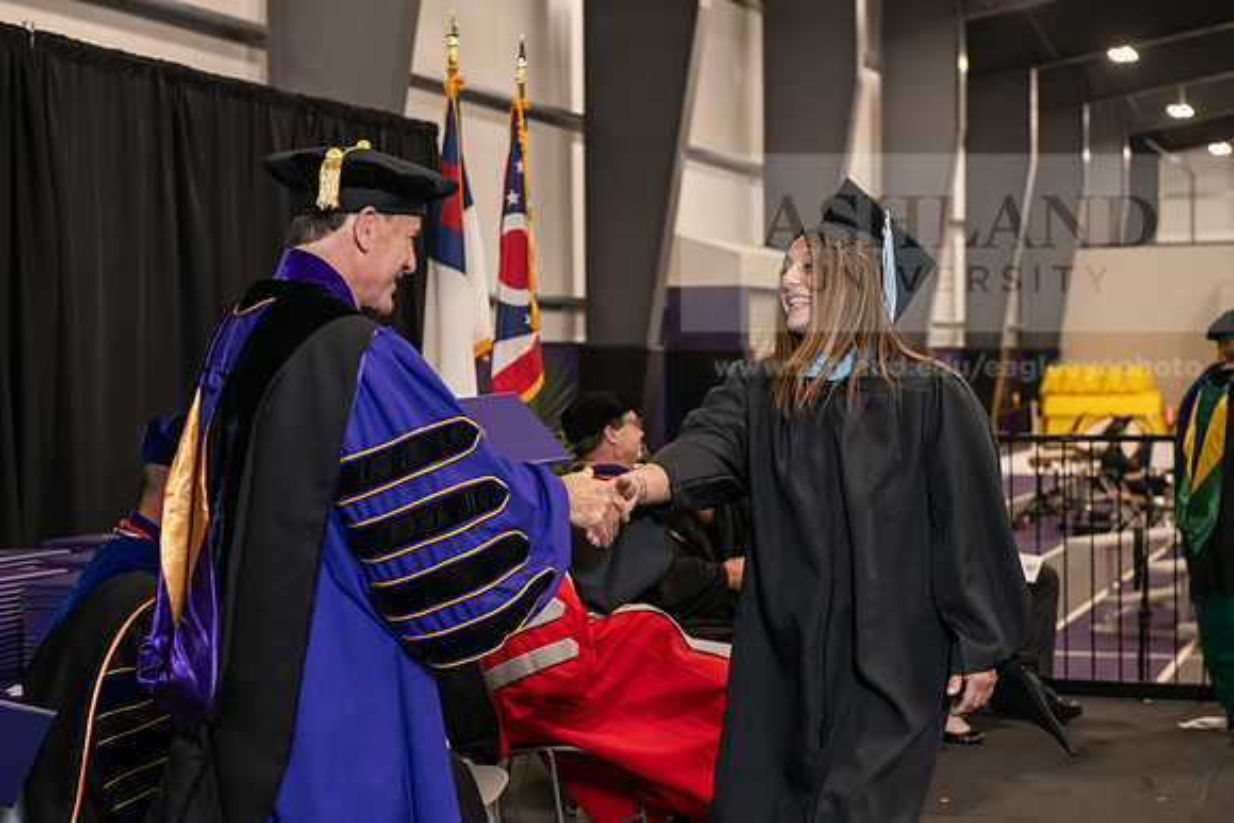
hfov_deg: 28.8
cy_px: 412
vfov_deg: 19.5
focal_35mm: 70
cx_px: 617
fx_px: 2400
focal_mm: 70
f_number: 5
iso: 2000
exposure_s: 1/125
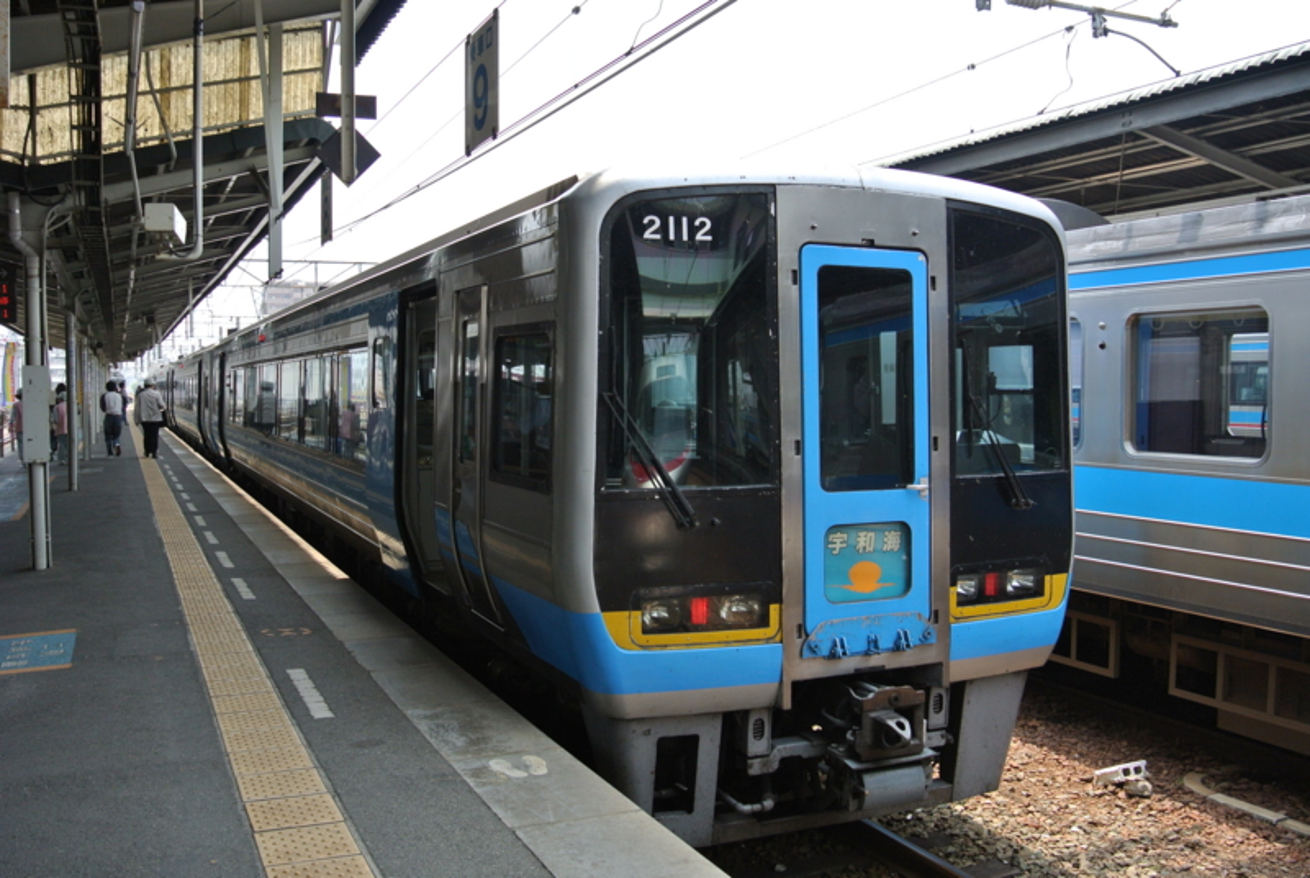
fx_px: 1203
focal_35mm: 33
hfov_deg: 57.2
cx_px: 655
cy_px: 439
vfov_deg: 40.1
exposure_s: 1/400
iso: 160
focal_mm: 12.5
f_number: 4.5
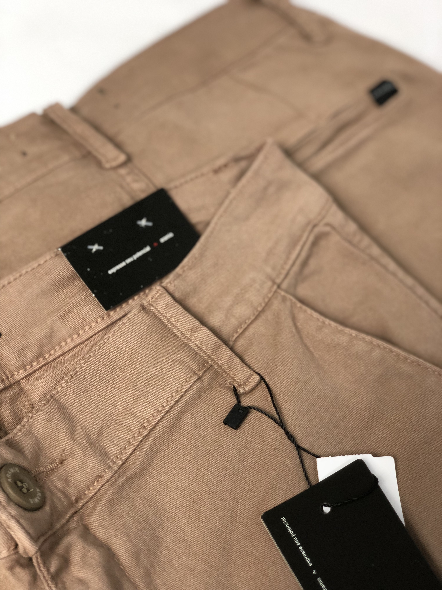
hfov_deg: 28.0
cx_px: 221
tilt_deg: -60.4
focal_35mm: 52
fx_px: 885
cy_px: 295
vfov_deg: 36.8
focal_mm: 6
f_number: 2.4
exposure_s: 1/60
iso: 64
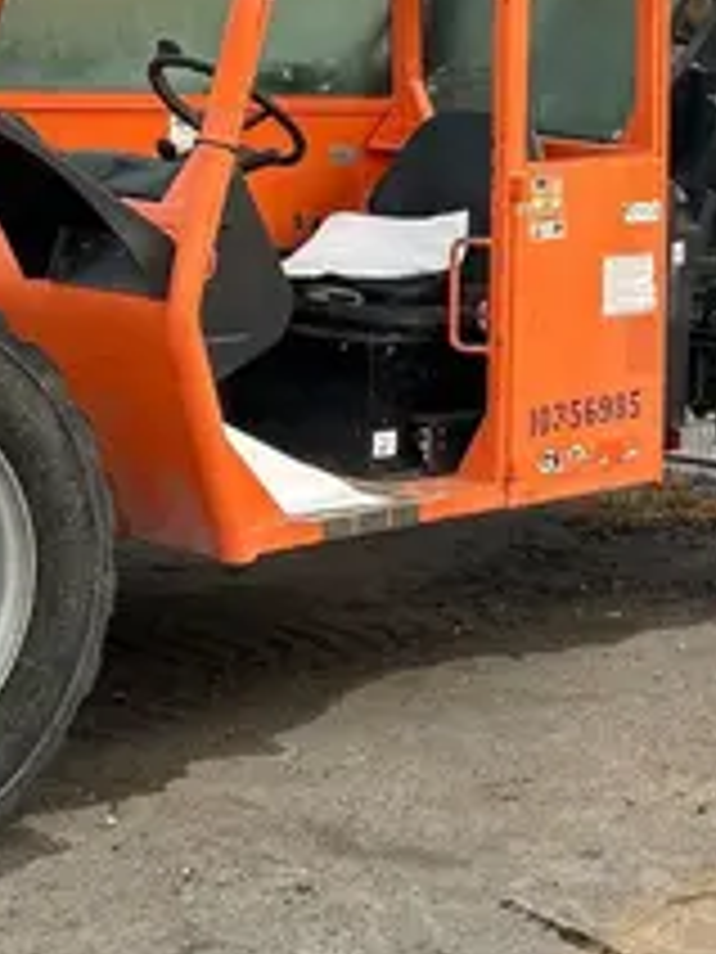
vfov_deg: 21.8
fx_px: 2482
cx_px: 1099
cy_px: 484
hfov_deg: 15.1
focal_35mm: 90
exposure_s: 1/186
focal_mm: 5.7
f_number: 1.5
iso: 40
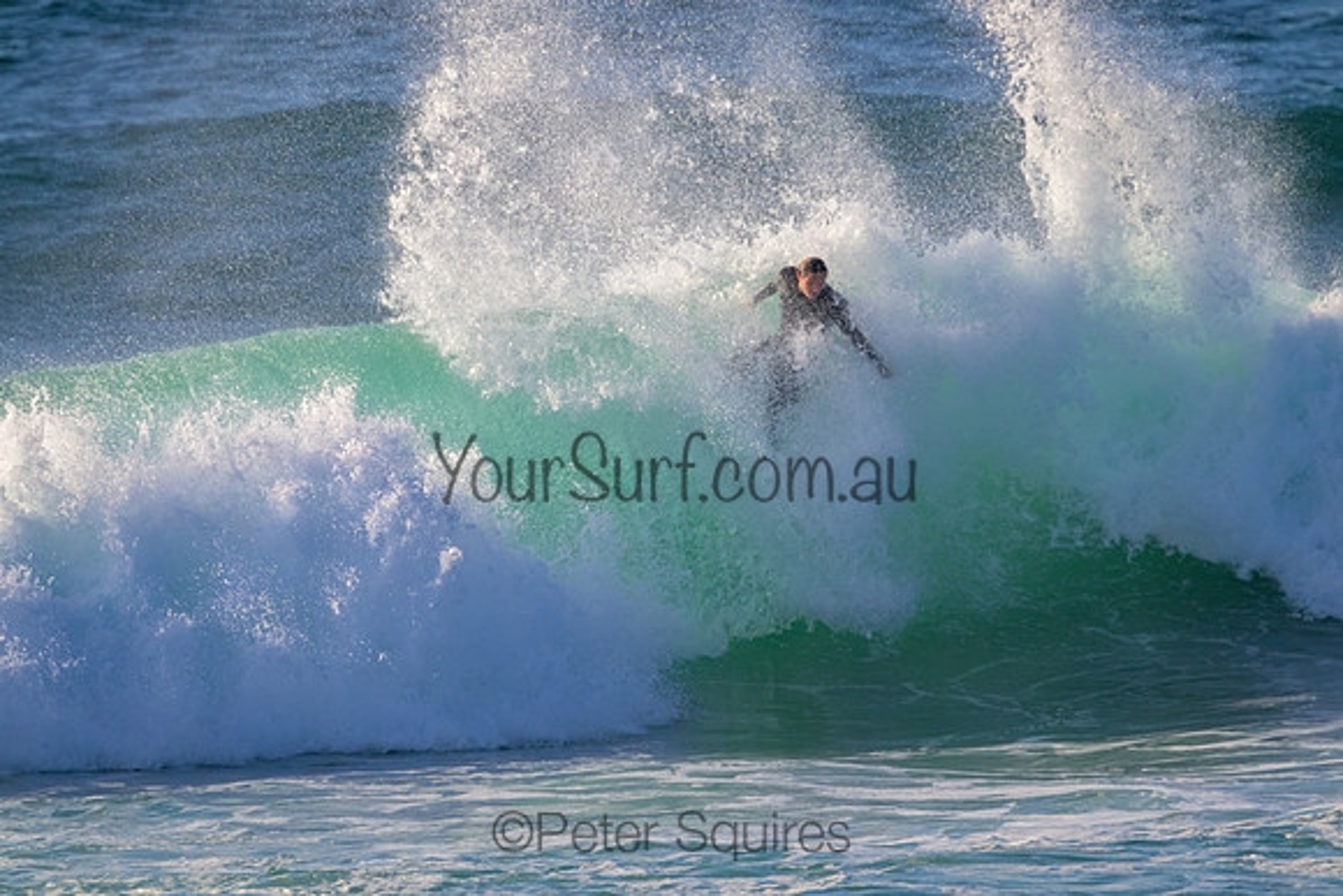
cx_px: 672
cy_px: 448
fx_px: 29850
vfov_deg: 1.7
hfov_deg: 2.6
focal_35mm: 800
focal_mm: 800
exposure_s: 1/1600
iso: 1100
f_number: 11
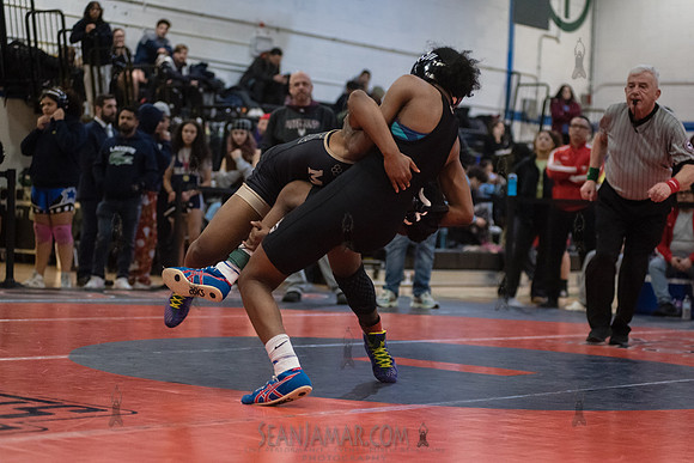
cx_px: 347
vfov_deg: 17.1
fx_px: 1543
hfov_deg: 25.4
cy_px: 232
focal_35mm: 80
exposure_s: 1/500
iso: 8000
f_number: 3.5
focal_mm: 80
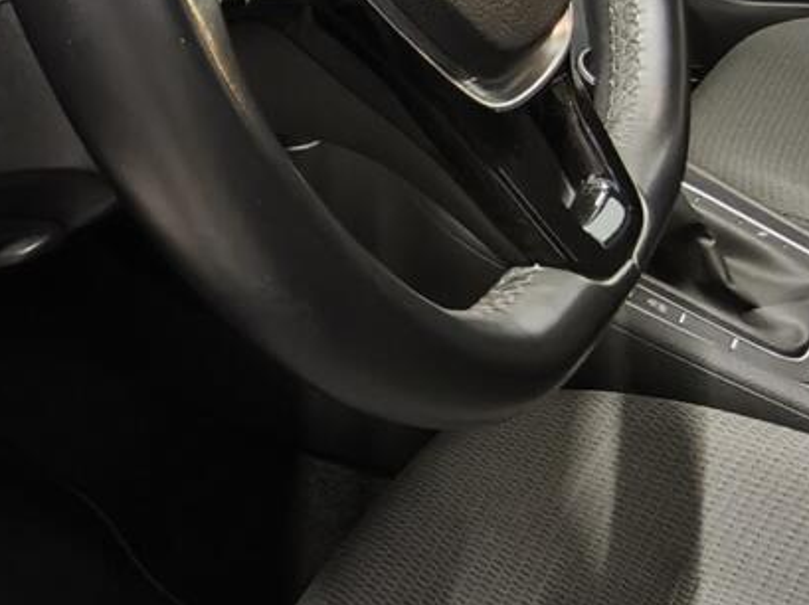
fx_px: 1097
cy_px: 89
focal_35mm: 47
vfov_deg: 29.8
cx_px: -40
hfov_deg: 35.6
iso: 1600
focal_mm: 1.65
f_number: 2.2
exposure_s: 1/20
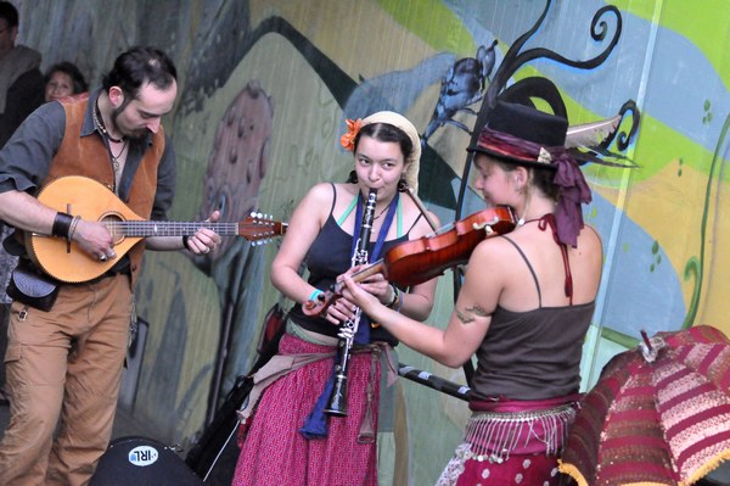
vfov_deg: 13.0
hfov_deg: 19.5
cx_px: 365
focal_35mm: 105
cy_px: 243
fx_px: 2127
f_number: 2.8
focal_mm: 70
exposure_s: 1/320
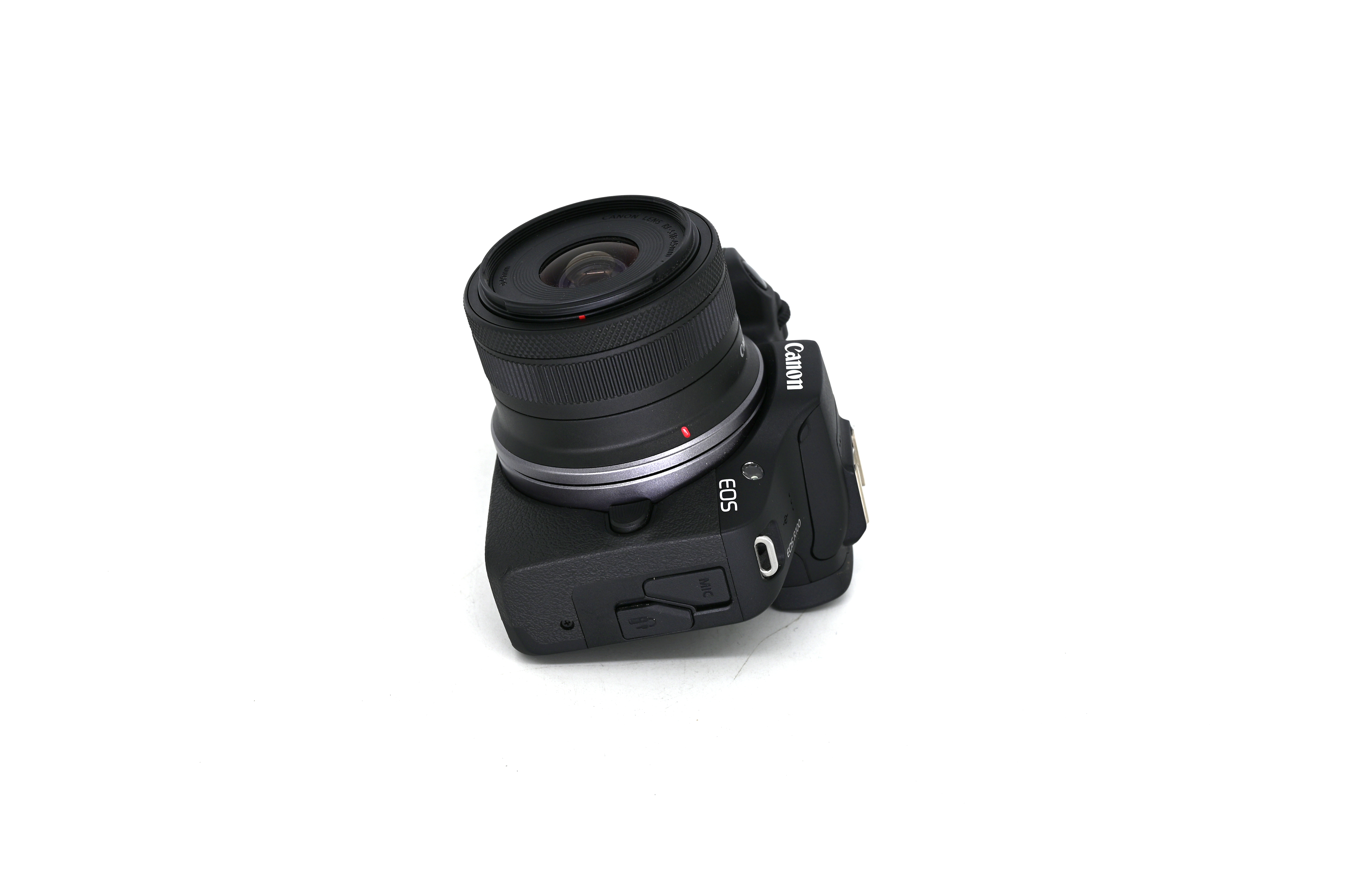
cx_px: 674
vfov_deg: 27.0
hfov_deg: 39.6
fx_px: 1870
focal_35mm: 50
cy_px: 448
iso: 100
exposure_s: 1/60
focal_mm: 50
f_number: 10
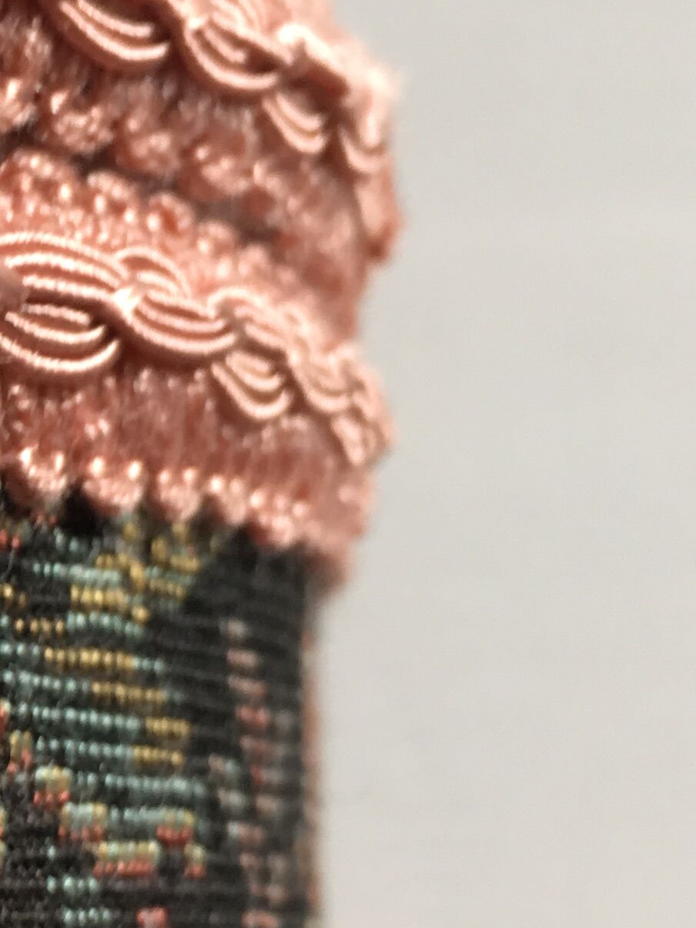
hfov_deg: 14.2
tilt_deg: -81.6
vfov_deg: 20.2
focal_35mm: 97
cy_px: 563
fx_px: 2600
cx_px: -376
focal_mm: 4.15
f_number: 2.2
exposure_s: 1/50
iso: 32
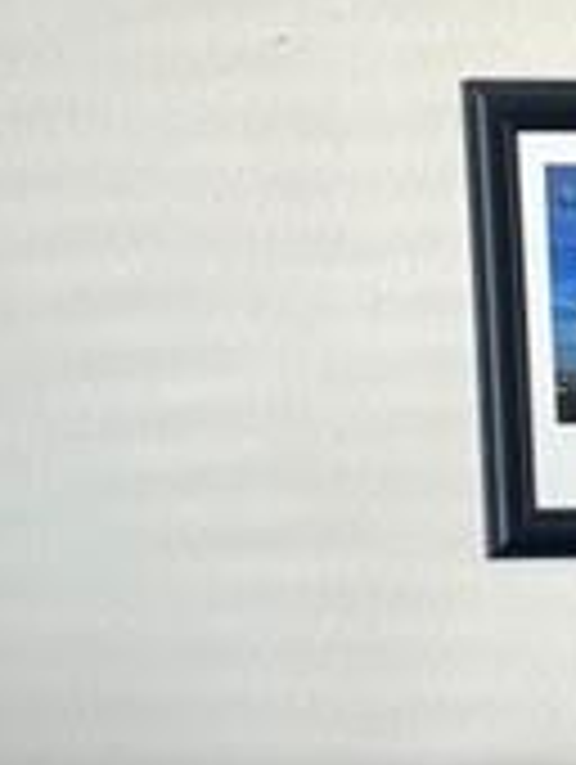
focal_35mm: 183
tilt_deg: -8.2
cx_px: 1152
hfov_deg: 7.8
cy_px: 1138
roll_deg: +2.1
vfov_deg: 10.4
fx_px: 4050
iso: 64
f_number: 1.6
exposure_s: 1/60
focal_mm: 5.96
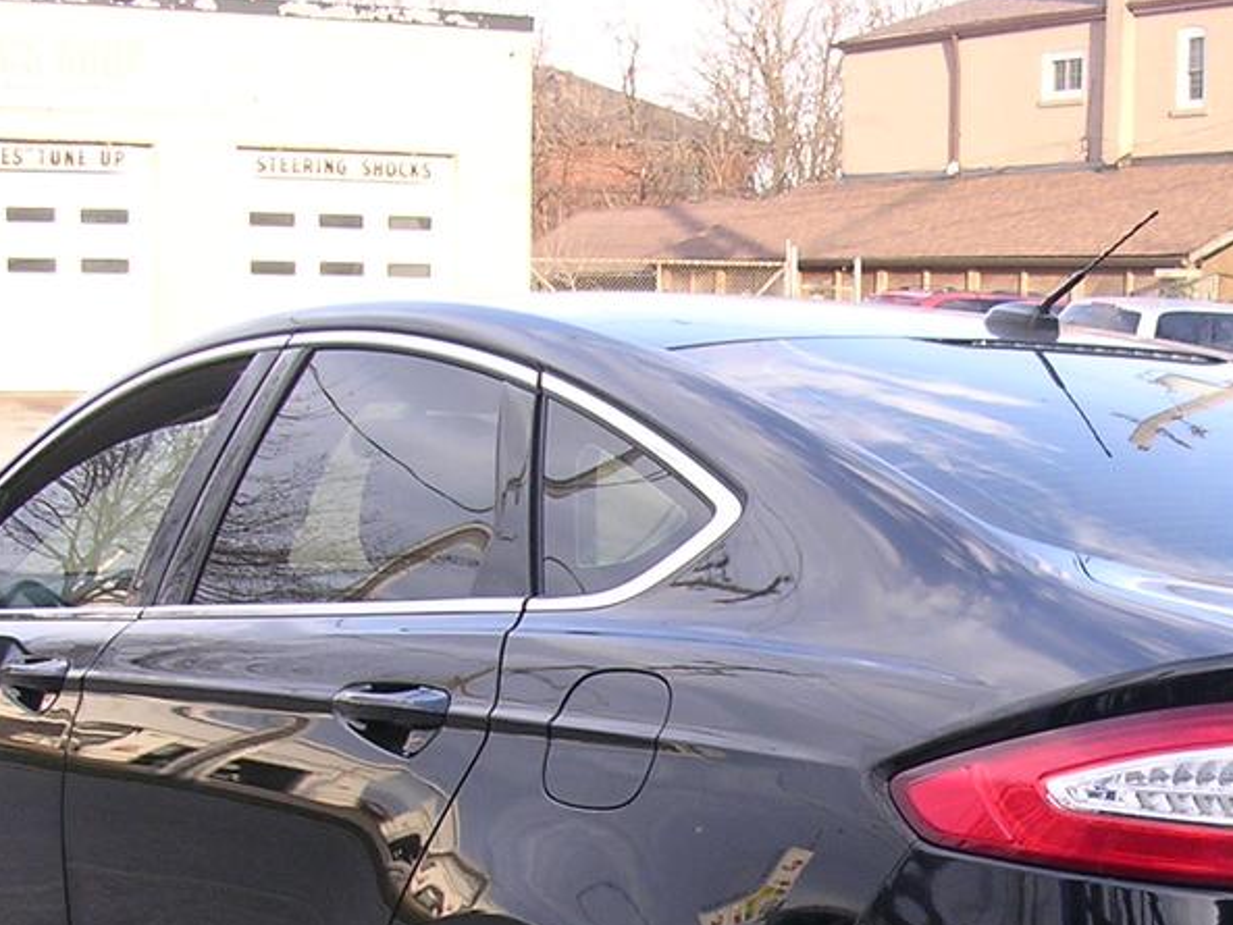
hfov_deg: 23.5
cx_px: 959
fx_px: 2921
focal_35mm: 82
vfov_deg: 17.6
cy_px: 937
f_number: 2.8
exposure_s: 1/92.2
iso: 100
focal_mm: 5.8
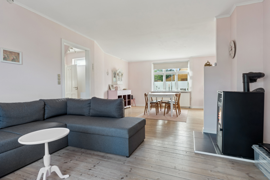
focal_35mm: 20
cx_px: 135
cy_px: 90
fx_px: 146
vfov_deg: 63.2
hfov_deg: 85.4
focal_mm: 13
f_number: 8
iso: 200
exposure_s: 1/25
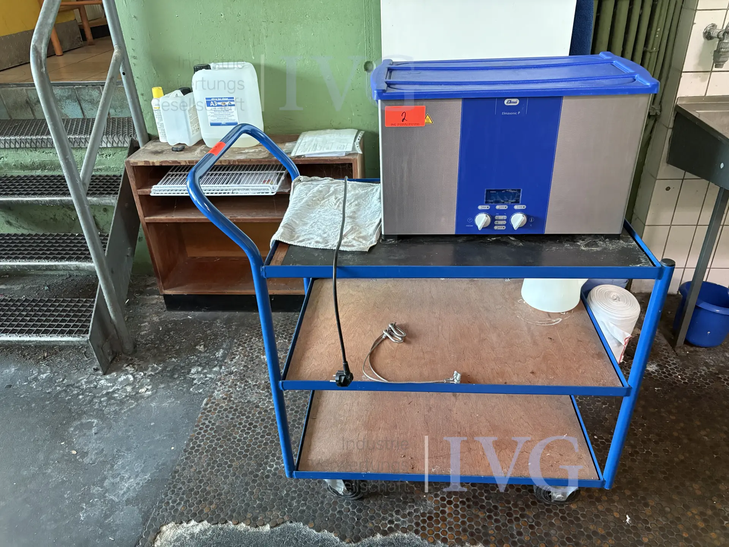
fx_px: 548
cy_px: 274
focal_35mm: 26
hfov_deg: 67.3
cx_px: 364
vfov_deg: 53.1
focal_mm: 5.96
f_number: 1.6
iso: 640
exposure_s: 1/40
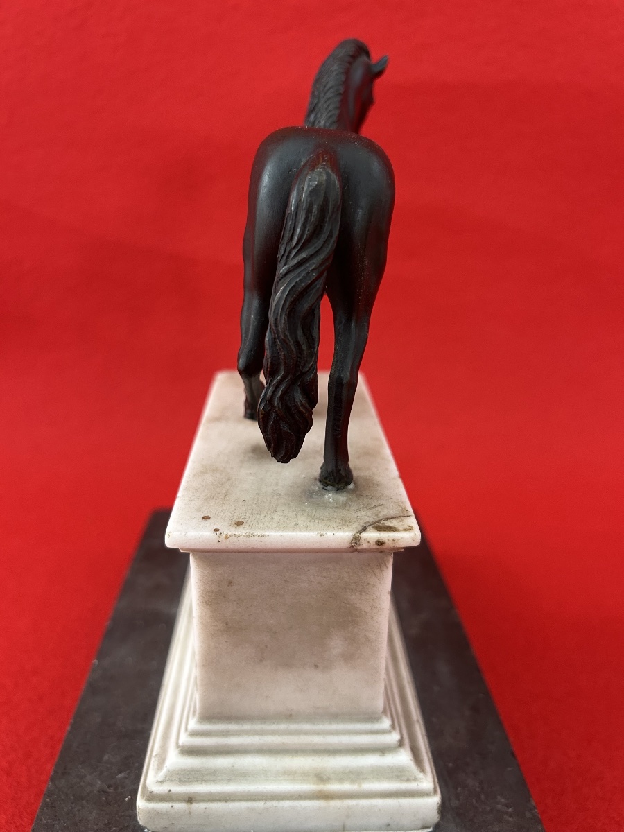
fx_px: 625
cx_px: 312
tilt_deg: -21.0
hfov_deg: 53.1
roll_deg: -0.7
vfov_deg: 67.3
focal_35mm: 26
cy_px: 416
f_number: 1.5
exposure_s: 1/60
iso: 250
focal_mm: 5.7
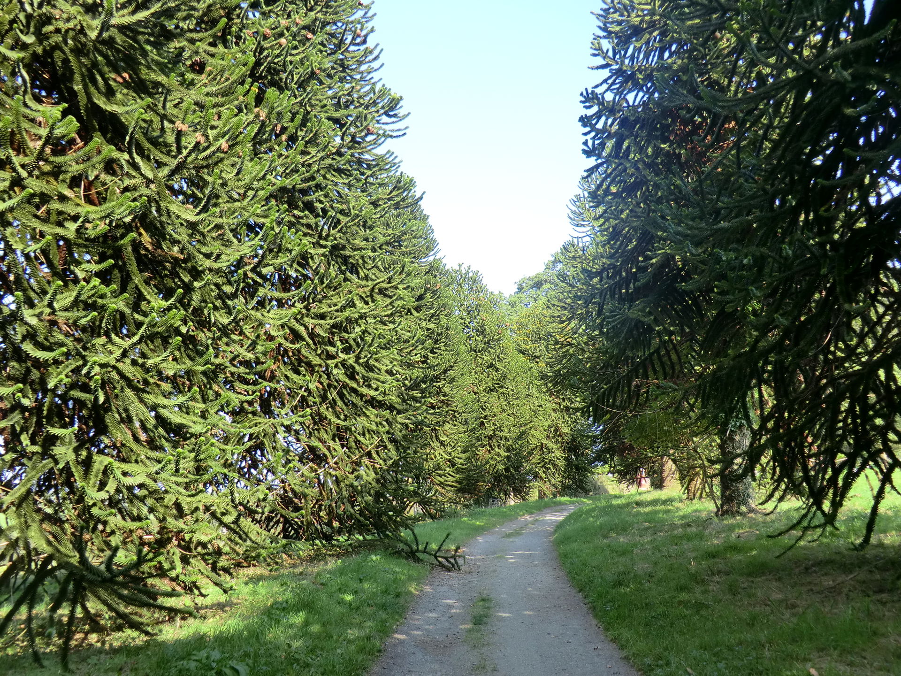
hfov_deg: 54.0
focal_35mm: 34
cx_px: 450
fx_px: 885
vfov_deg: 41.8
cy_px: 338
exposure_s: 1/125
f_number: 3.6
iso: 64
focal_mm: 6.1
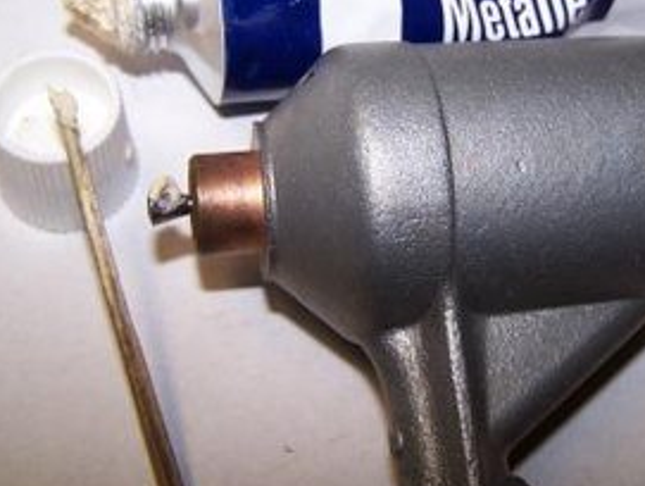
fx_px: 1045
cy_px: 186
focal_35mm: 56
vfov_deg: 26.1
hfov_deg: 33.9
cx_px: 447
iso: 80
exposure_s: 1/60
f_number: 2.8
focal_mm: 6.3
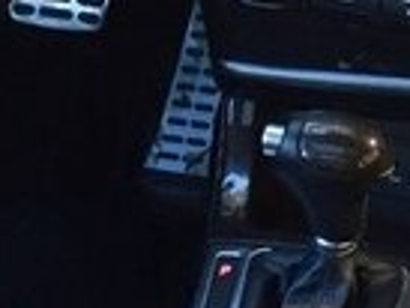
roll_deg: -3.4
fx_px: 1660
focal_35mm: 140
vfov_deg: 10.3
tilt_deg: -30.9
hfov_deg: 14.1
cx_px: 233
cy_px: -121
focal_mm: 4.15
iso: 80
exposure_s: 1/33
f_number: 2.2
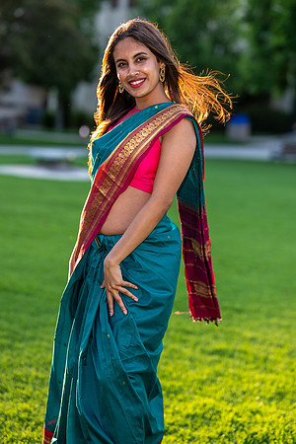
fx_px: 1048
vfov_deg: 23.9
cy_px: 222
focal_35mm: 85
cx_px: 148
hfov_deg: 16.1
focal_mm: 85
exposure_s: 1/640
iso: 160
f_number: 2.5
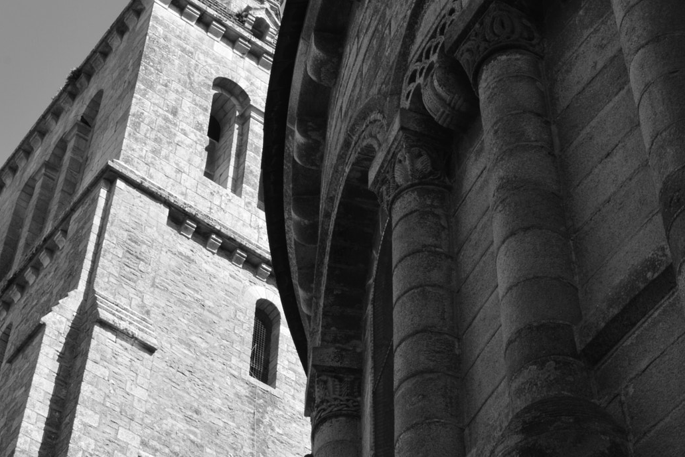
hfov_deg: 25.7
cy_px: 175
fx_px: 1503
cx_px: 346
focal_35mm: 79
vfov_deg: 17.3
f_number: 14
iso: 200
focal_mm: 34
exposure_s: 1/80
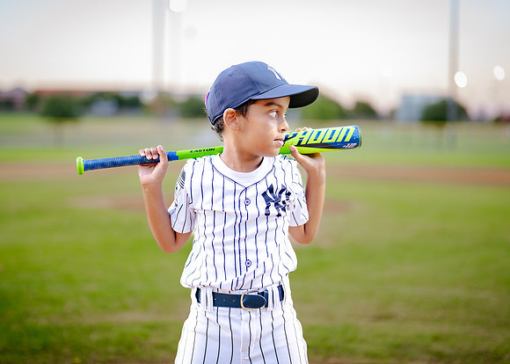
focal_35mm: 61
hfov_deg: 32.0
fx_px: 888
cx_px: 247
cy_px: 173
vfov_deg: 23.2
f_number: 1.2
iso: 500
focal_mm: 50
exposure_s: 1/500
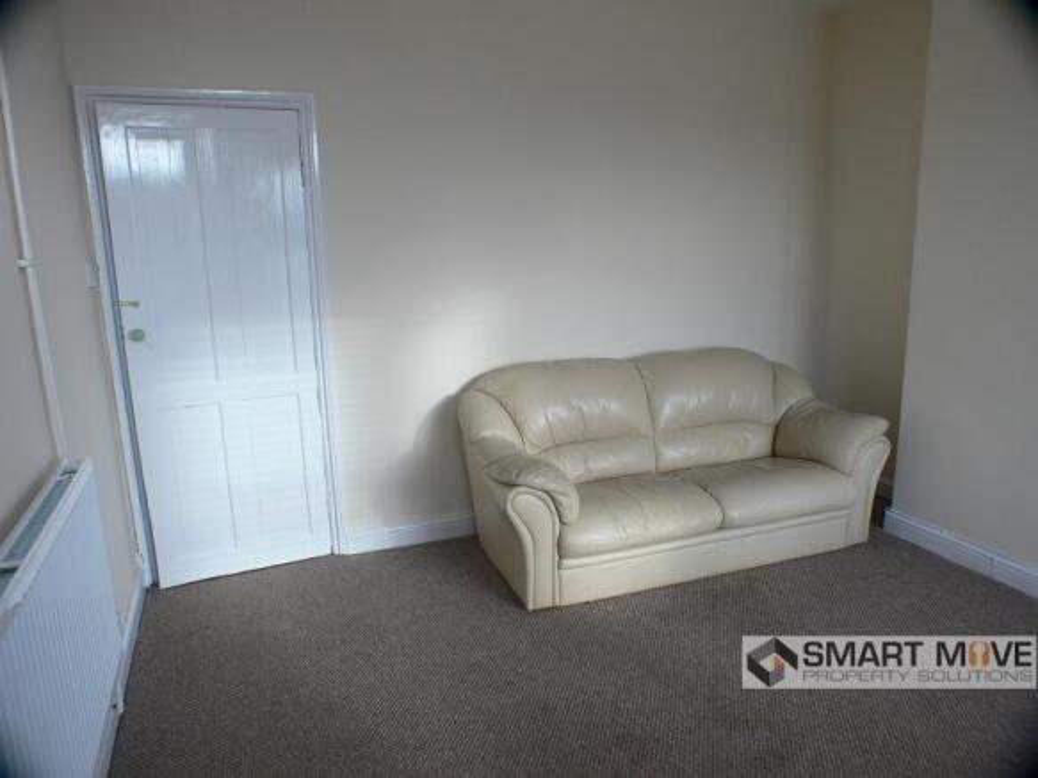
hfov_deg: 52.6
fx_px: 1049
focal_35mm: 35
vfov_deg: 40.7
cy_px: 389
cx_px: 519
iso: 80
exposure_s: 1/50
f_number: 2.8
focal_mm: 7.5
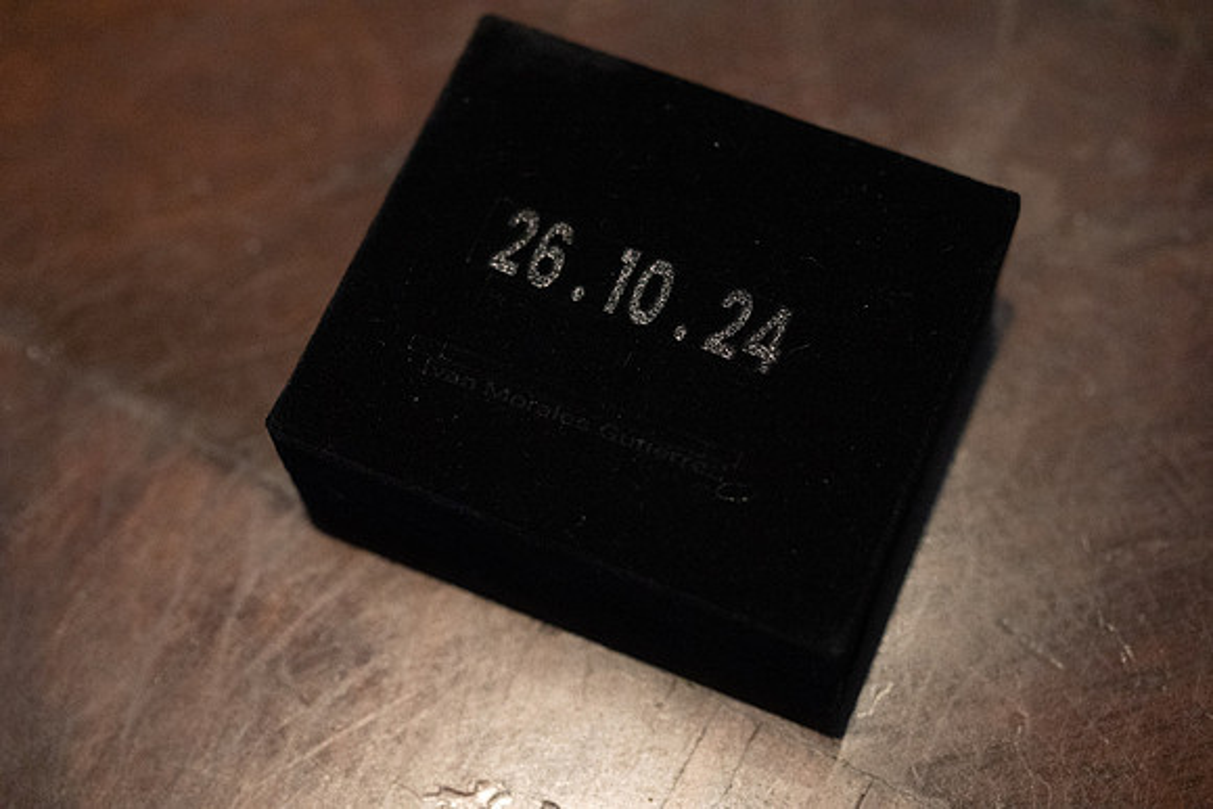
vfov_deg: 22.6
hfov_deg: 33.4
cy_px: 404
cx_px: 606
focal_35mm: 60
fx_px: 2022
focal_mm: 60
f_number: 4.5
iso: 12800
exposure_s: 1/400
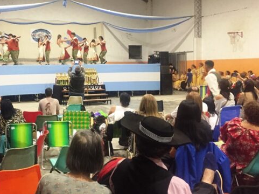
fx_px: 314
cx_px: 78
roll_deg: -0.8
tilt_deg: -0.4
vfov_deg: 34.1
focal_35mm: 42
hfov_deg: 43.9
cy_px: 71
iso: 250
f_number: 2.2
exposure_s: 1/33
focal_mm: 4.15
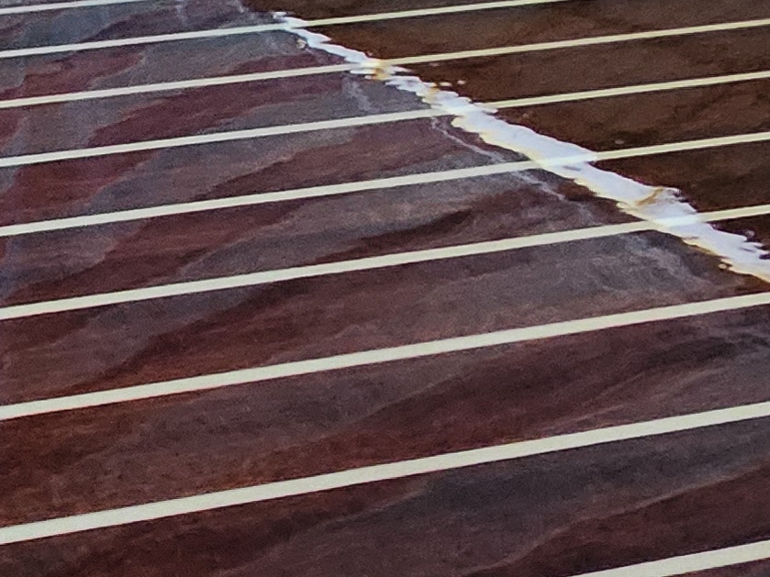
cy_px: 546
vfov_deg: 22.9
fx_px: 1379
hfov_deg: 19.1
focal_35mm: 62
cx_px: -764
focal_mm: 1.74
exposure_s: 1/50
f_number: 2.2
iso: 250
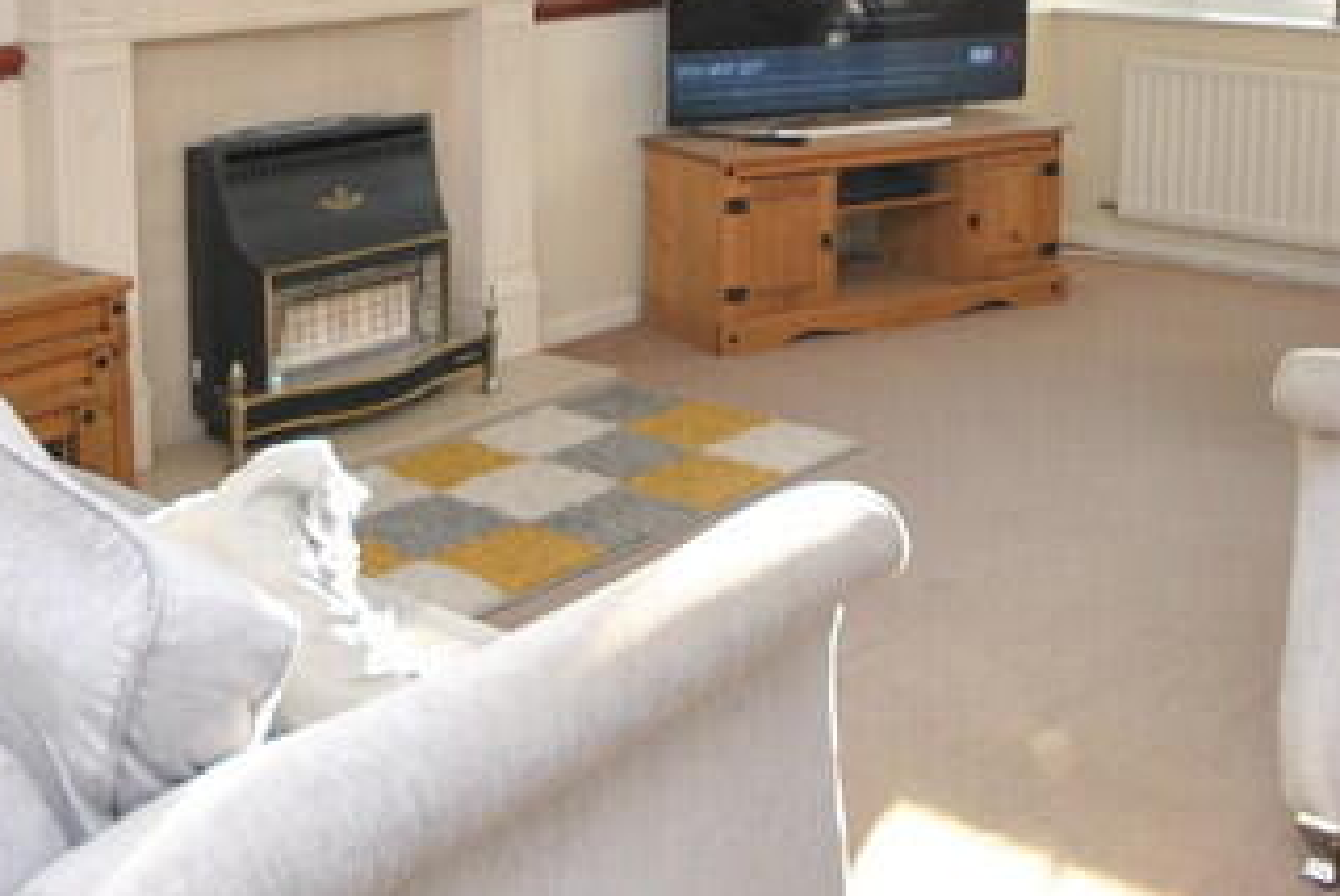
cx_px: 616
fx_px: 1788
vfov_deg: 27.2
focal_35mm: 48
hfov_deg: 41.0
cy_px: 103
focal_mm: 10
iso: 200
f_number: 4.5
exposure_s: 1/80
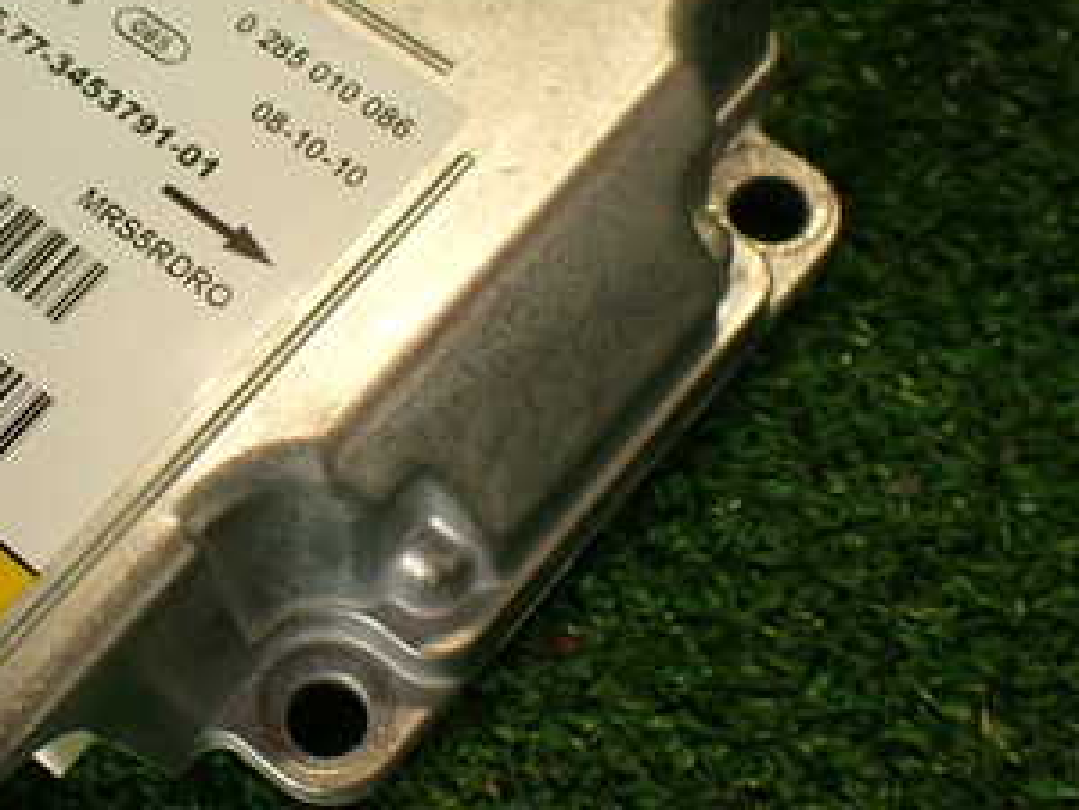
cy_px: 295
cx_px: 122
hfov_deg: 29.1
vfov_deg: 22.9
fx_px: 1995
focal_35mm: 64
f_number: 2.4
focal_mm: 5.79
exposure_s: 1/60
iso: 160
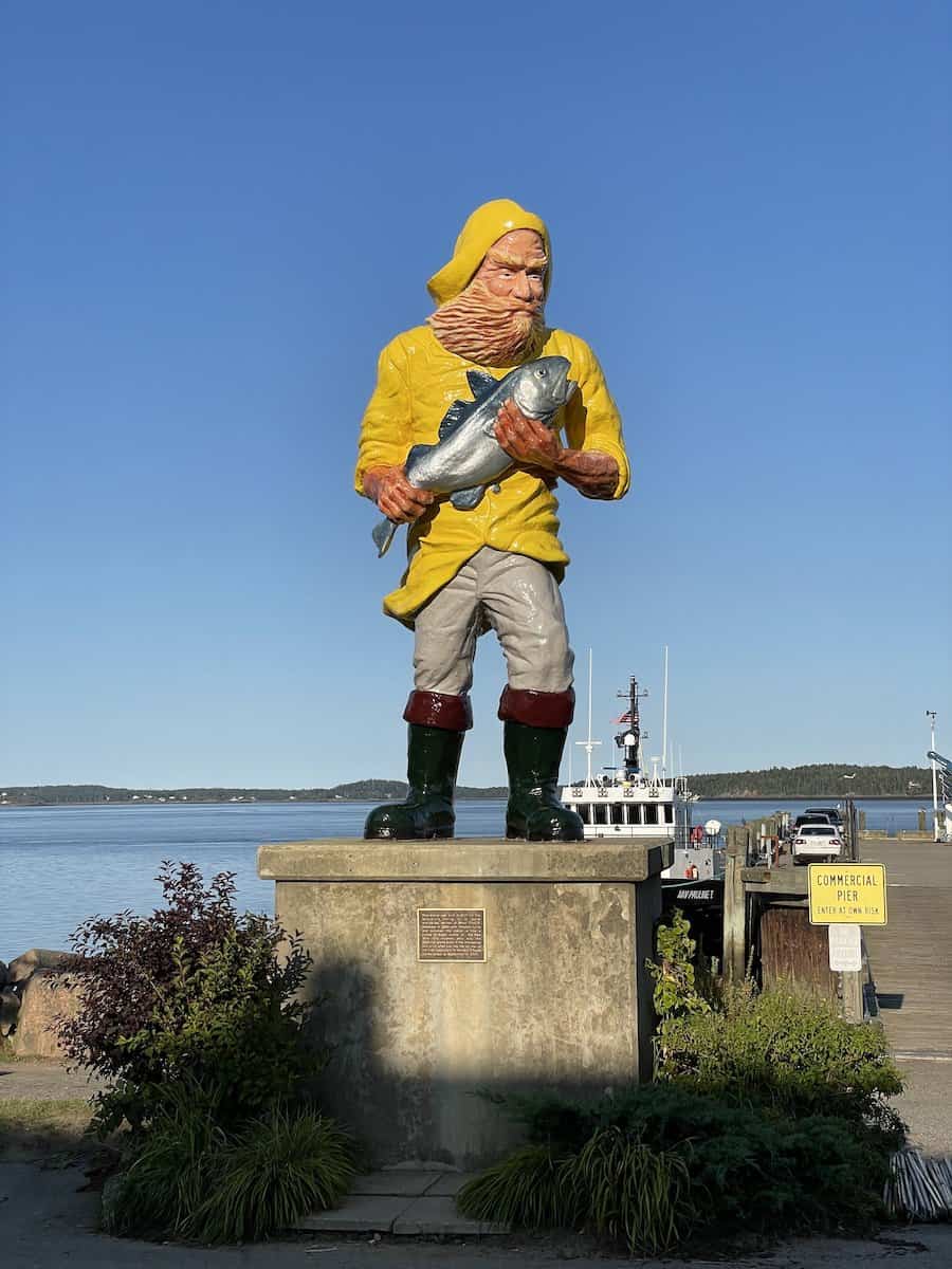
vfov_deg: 36.8
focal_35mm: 52
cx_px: 476
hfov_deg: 28.0
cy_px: 634
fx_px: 1907
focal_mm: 6
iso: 25
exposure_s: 1/2398
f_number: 2
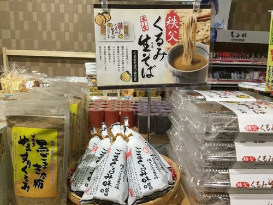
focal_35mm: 31
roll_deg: -2.5
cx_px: 136
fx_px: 244
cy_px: 102
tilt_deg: -11.2
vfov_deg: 45.4
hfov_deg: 58.4
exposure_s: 1/30
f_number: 2.4
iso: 125
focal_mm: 3.3
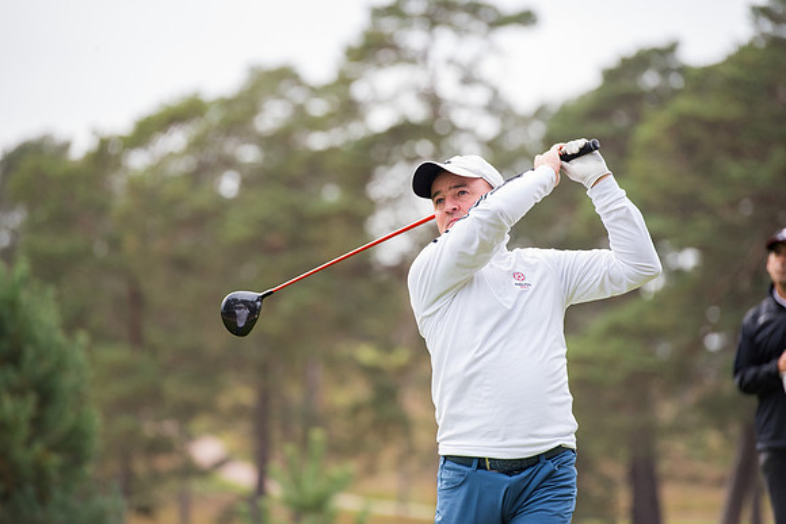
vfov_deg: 6.9
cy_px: 262
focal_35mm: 200
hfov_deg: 10.3
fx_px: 4367
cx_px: 393
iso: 1000
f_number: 4
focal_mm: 200
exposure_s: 1/1000
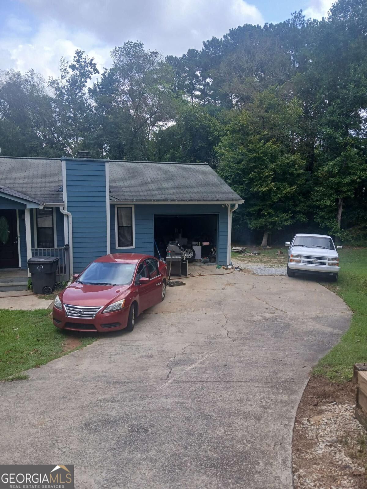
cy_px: 244
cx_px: 184
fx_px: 368
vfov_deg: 67.3
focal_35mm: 26
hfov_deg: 53.1
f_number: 1.8
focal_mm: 3.98
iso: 20
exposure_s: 1/245
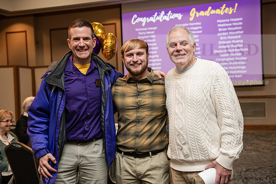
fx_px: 383
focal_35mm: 50
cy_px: 92
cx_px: 138
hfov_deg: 39.6
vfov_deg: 27.0
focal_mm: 50
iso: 1600
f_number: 3.5
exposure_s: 1/160
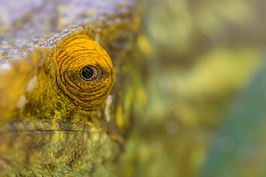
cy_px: 106
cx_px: 42
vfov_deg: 5.0
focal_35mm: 276
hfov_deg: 7.4
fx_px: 2039
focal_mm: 105
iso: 1000
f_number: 4
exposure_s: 1/160
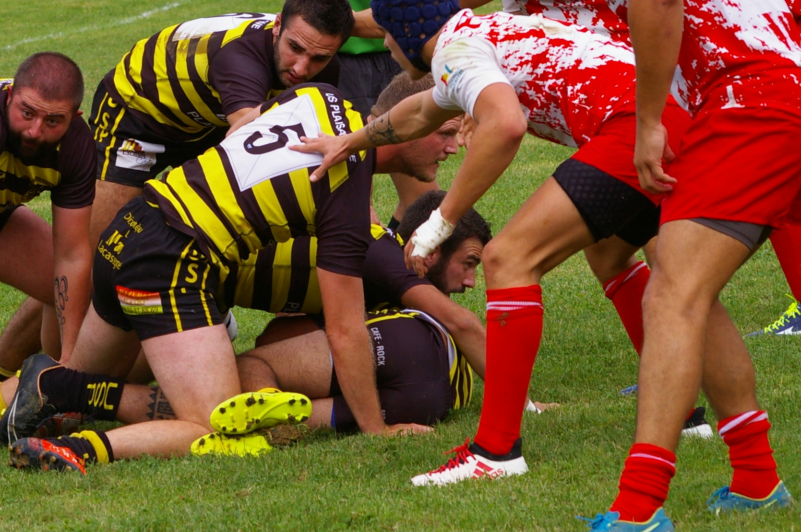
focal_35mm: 292
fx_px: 6492
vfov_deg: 4.7
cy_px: 119
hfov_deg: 7.0
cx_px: 134
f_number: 8
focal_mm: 108
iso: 400
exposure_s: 1/350
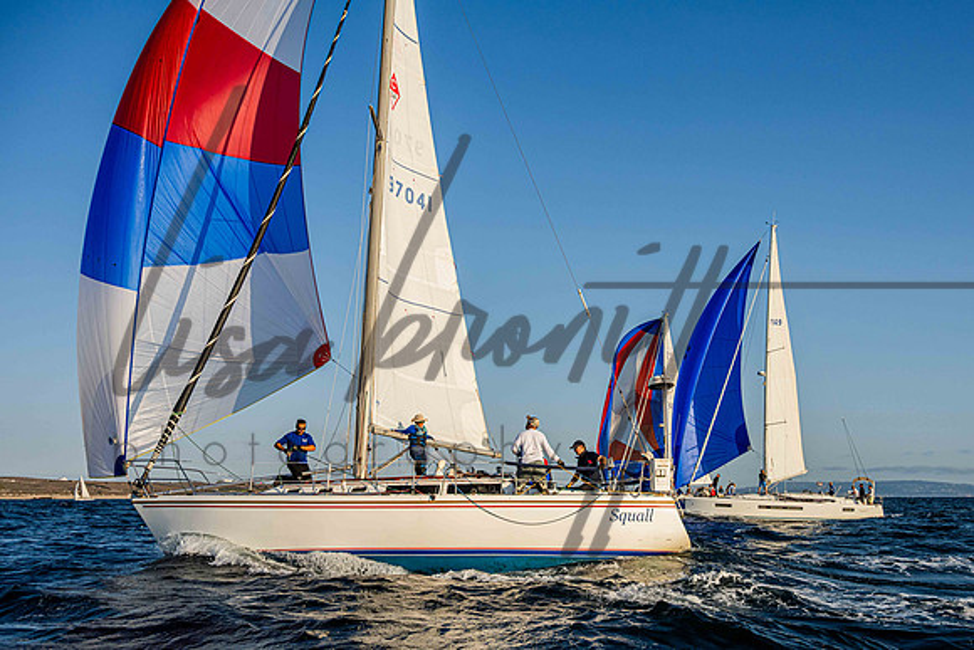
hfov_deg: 56.0
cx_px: 581
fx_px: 908
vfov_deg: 39.2
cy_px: 383
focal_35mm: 34
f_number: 8
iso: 400
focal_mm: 28
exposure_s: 1/1600
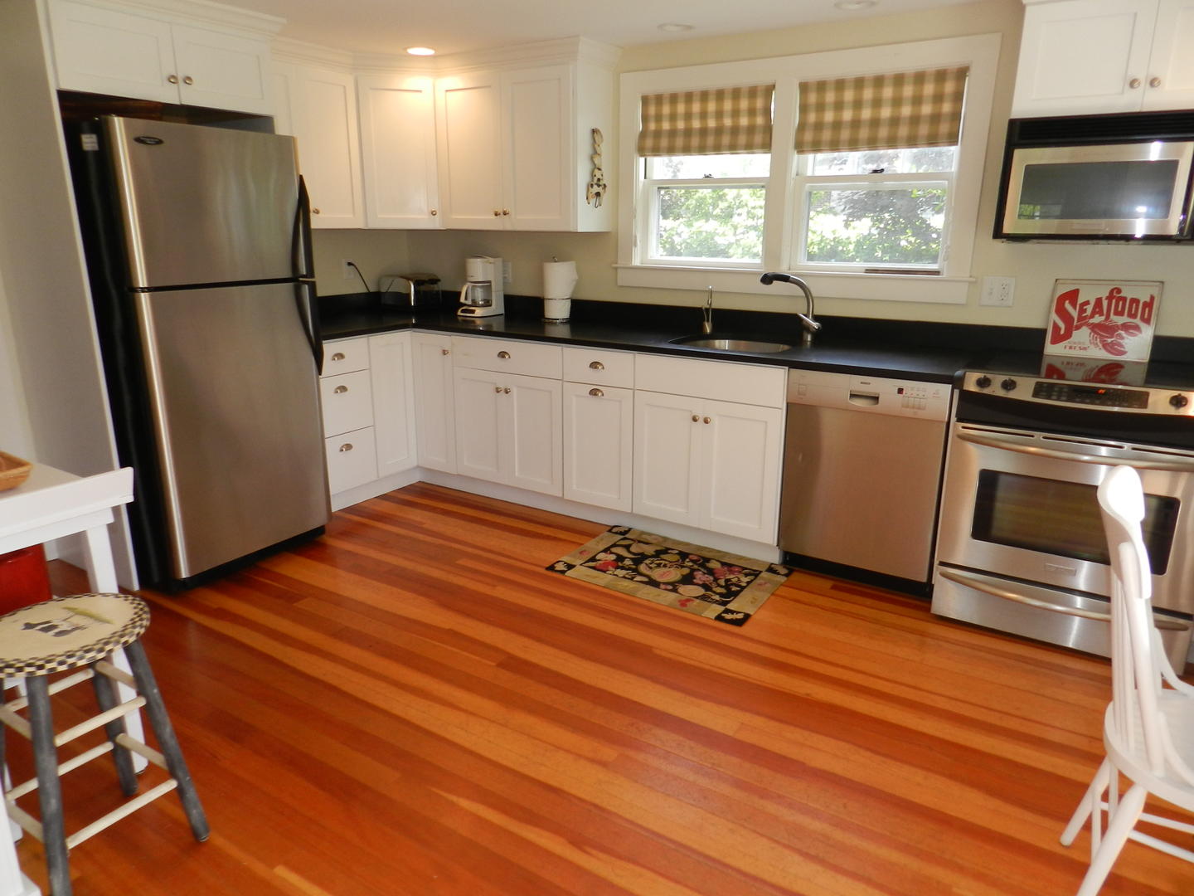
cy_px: 448
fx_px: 793
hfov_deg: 73.9
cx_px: 597
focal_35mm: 23
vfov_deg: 58.9
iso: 160
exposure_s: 1/50
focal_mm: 4
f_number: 3.4
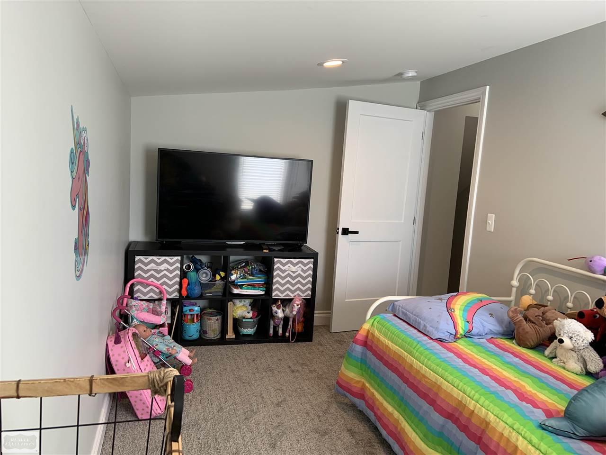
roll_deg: -2.9
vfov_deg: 53.1
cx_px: 303
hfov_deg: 67.3
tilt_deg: -5.4
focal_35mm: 26
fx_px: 455
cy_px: 228
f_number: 1.8
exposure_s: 1/60
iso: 50
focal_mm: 4.25
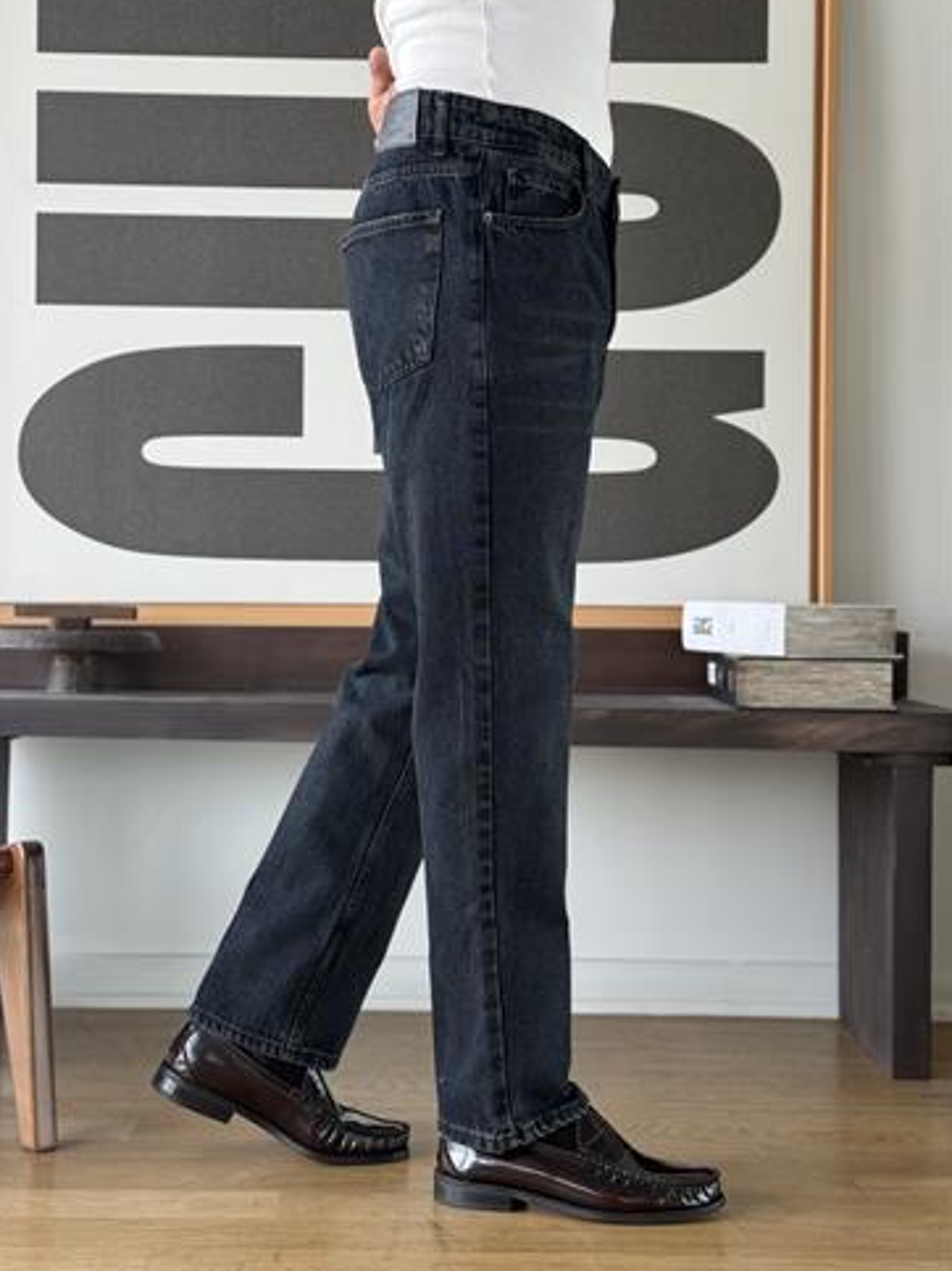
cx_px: 434
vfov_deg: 36.2
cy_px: 580
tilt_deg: +0.8
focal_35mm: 53
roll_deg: -0.9
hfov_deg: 27.5
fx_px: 1944
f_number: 1.78
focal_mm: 6.76
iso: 80
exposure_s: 1/148
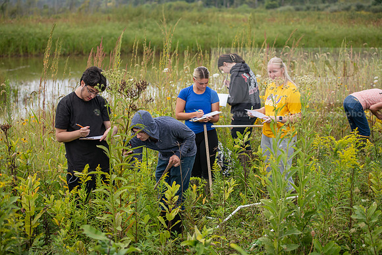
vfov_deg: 19.5
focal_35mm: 70
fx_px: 743
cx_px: 191
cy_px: 128
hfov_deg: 28.8
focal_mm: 70
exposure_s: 1/320
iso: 80
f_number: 3.2
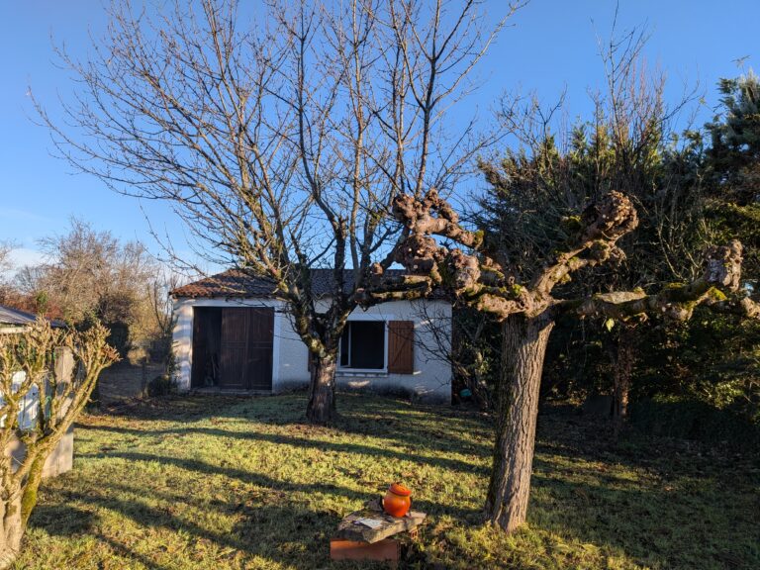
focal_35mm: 24
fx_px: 527
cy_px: 285
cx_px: 380
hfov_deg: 71.6
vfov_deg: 56.8
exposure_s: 1/878
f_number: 1.7
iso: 29
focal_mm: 4.53
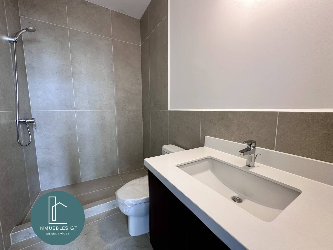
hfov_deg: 102.1
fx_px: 135
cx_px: 166
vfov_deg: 85.7
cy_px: 125
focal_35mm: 14
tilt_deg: -6.5
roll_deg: +0.2
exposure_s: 1/60
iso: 250
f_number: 2.2
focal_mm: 2.22
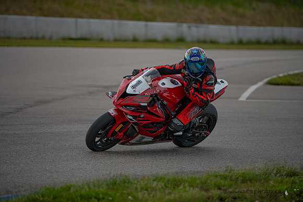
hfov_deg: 10.3
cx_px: 152
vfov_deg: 6.9
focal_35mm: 200
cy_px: 101
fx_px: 1684
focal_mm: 200
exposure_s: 1/1600
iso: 100
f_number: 2.8
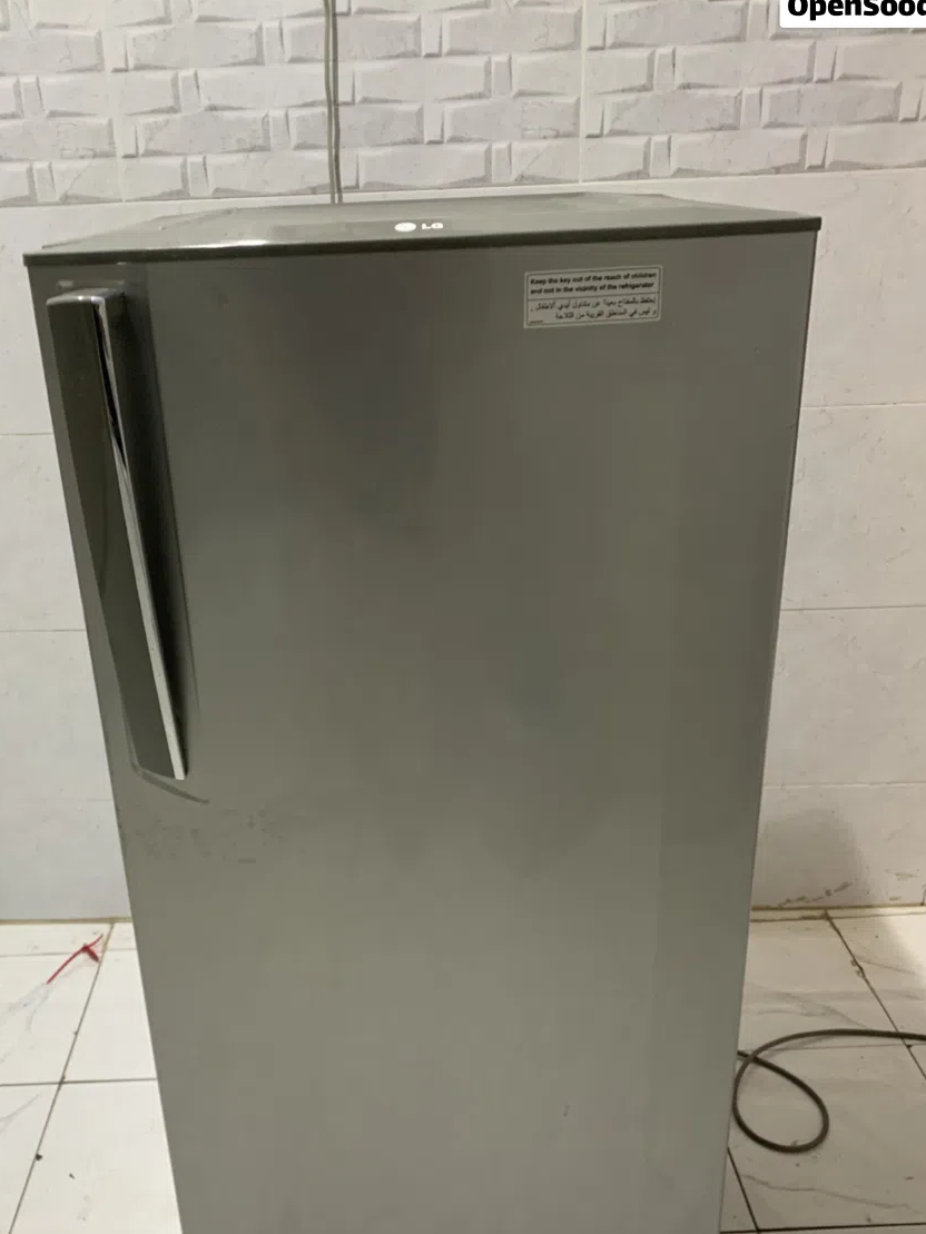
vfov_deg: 56.7
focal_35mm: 32
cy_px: 680
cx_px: 398
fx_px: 1141
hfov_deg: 44.1
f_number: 1.8
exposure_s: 1/60
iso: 250
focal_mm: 4.25
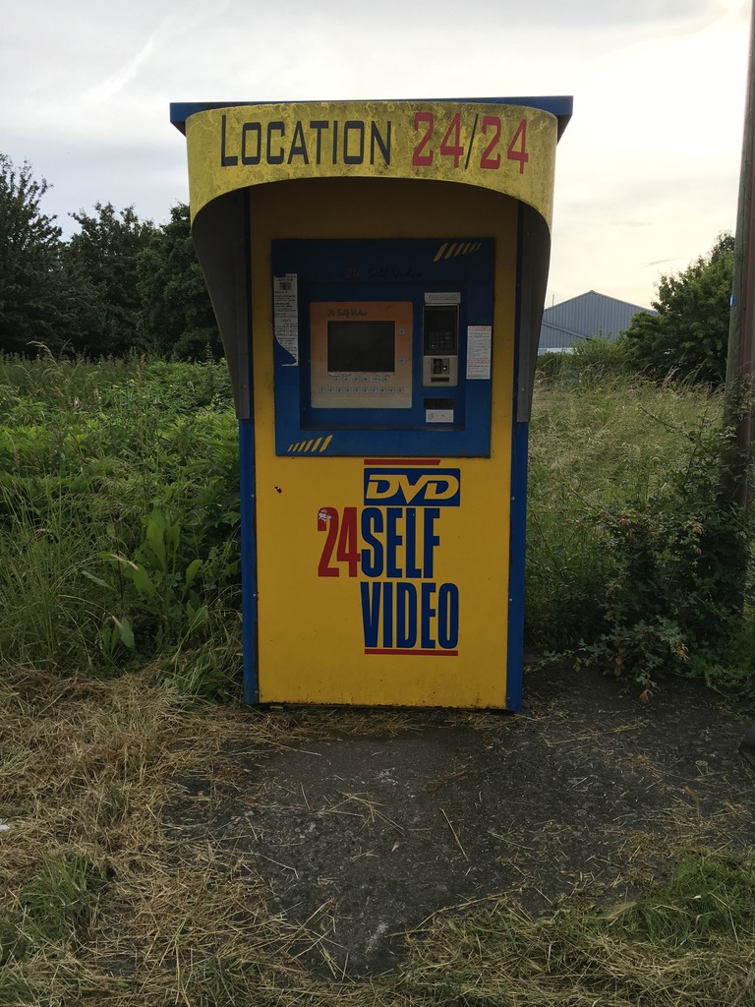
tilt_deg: -8.9
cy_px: 504
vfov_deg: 61.7
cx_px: 378
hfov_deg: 48.2
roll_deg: -0.2
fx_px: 843
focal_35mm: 29
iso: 25
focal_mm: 4.15
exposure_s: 1/668
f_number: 2.2
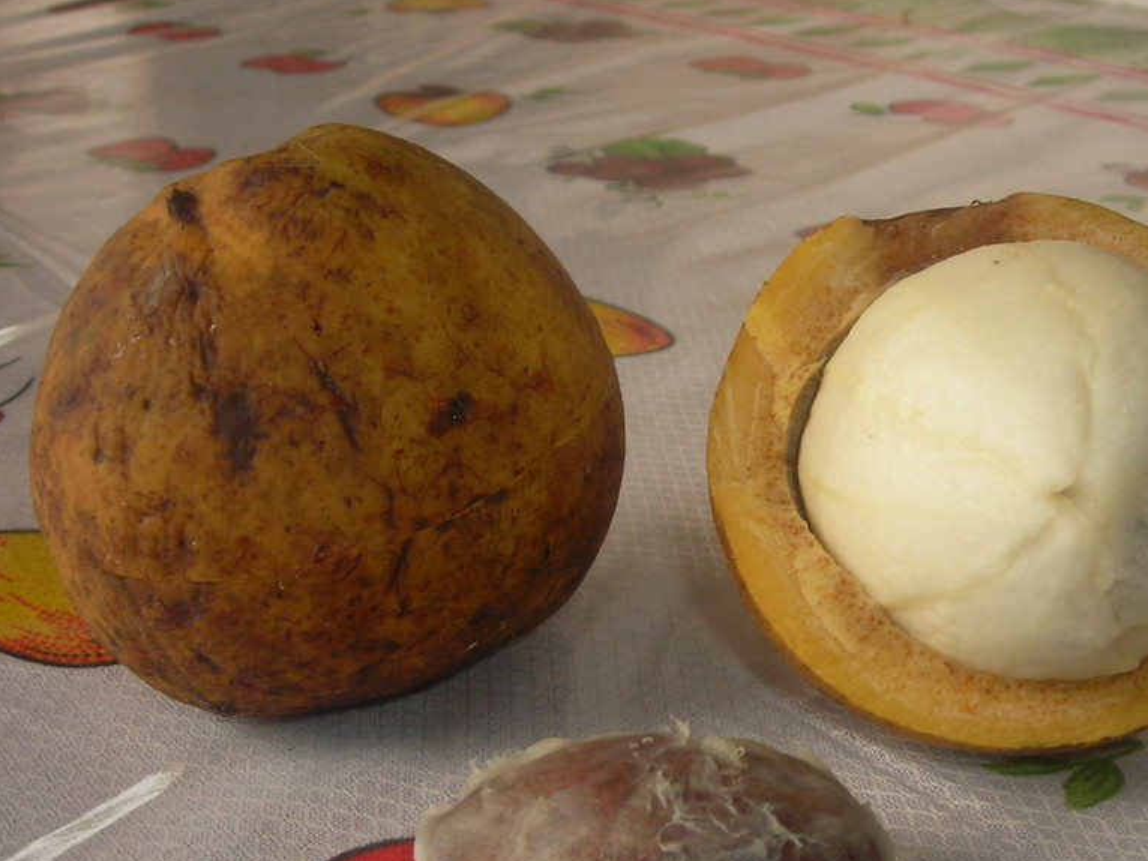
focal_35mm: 53
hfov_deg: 36.1
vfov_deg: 27.5
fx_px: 1758
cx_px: 676
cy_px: 520
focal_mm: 6.3
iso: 50
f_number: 3.2
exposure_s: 1/37.1
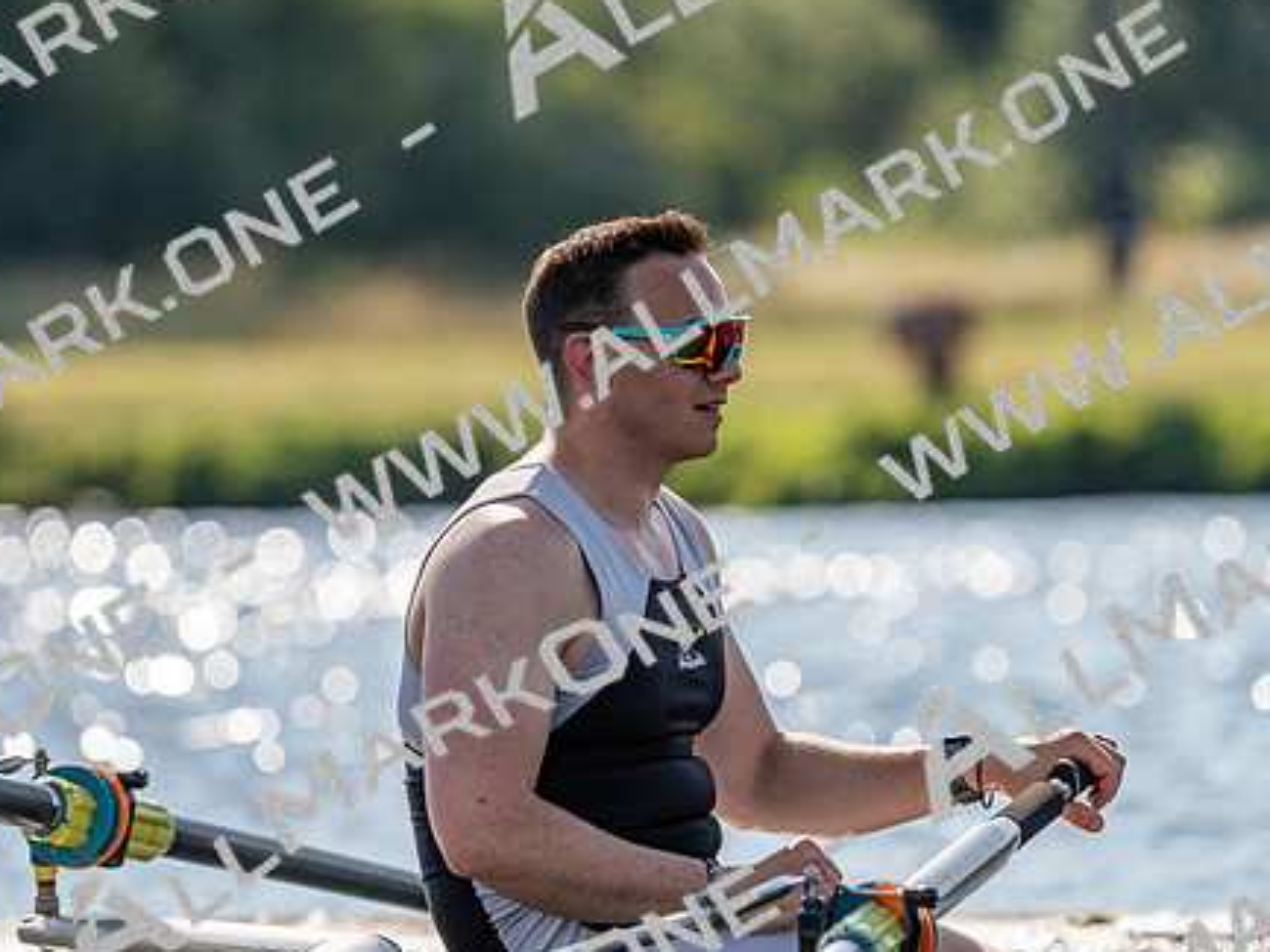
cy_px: 549
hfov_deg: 3.6
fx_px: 19964
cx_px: 666
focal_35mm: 544
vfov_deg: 2.7
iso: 200
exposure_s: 1/1600
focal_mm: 422
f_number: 6.3
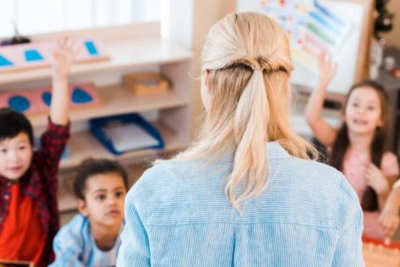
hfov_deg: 18.9
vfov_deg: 12.7
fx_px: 1201
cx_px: 222
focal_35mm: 108
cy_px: 164
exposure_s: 1/200
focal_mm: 70
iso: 160
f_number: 3.5
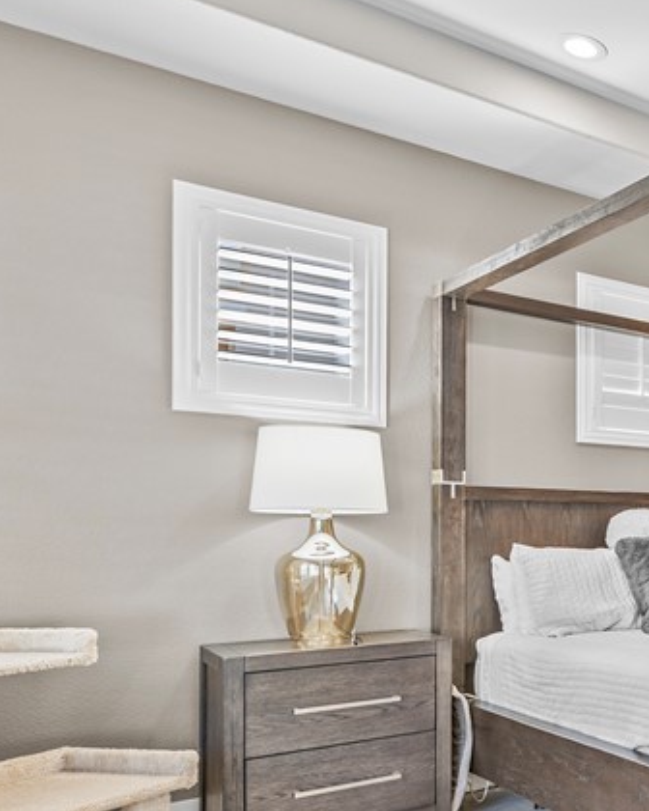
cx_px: 914
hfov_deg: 30.3
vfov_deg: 51.6
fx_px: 816
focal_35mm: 34
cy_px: 554
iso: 100
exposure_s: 1/1.25
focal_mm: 14
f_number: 7.1
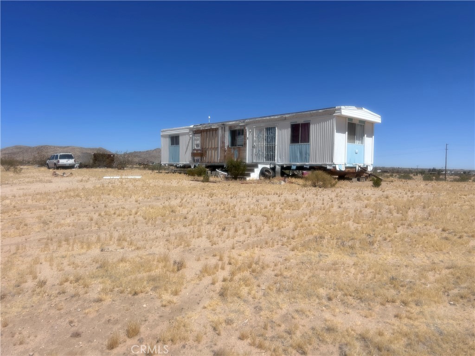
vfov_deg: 53.1
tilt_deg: -0.3
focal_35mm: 26
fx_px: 357
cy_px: 178
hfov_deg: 67.3
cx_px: 238
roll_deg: +0.6
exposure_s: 1/9434
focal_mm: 5.7
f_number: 1.5
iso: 50
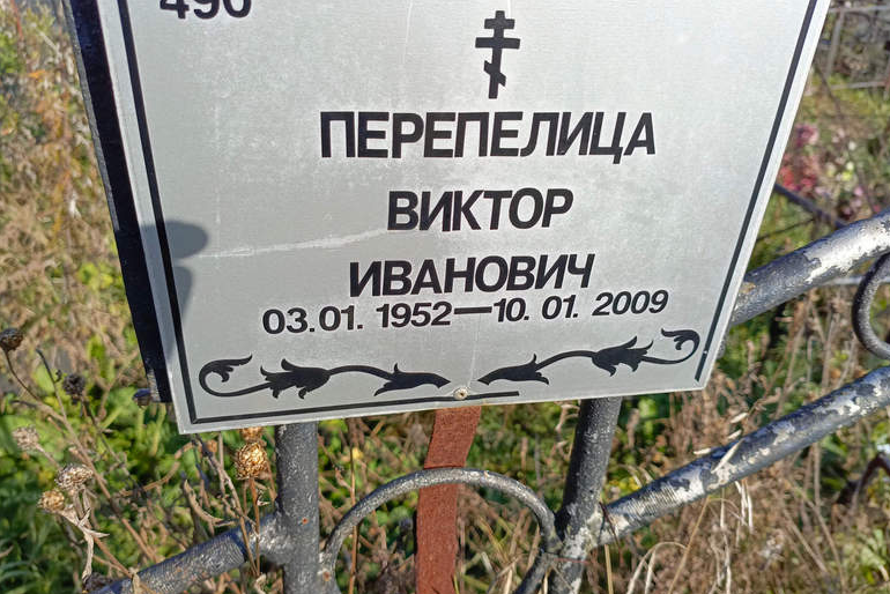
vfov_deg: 48.0
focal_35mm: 27
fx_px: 668
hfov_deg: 67.4
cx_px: 452
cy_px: 309
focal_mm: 4.76
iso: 111
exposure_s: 1/809
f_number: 1.69
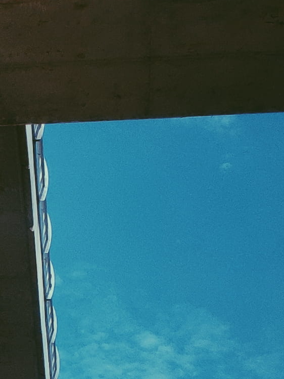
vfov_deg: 16.4
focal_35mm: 113
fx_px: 1236
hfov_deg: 12.8
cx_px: -53
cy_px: 498
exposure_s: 1/751
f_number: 1.8
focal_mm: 4.22
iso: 100
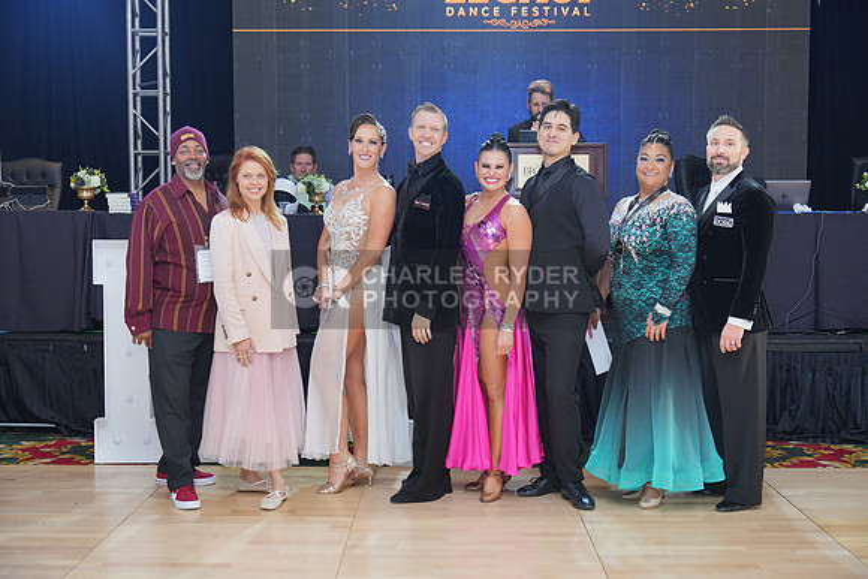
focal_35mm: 48
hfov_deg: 41.1
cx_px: 434
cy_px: 290
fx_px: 1158
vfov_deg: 28.1
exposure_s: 1/200
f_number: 4
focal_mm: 48
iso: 1250
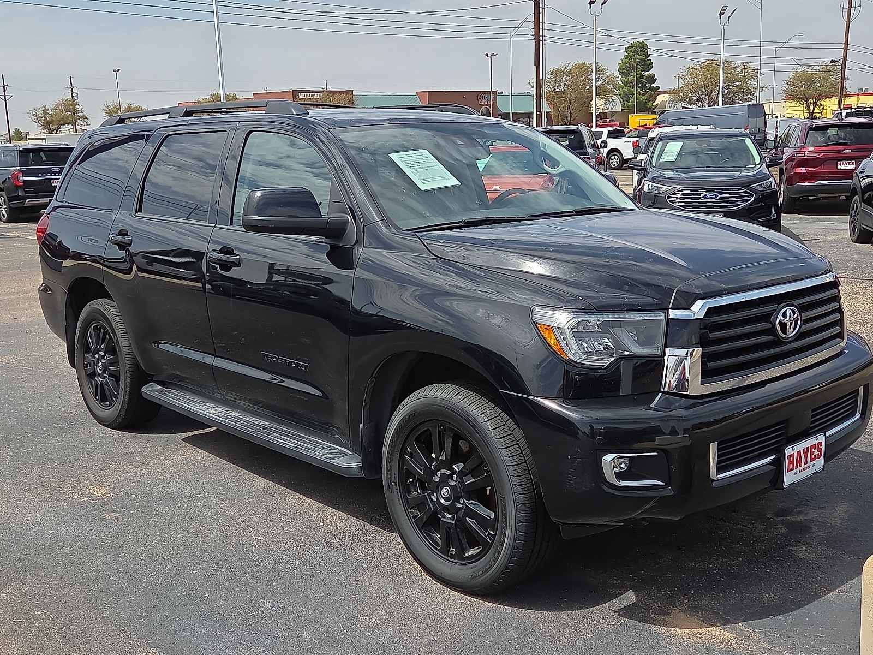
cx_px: 436
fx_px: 933
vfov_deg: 38.7
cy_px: 328
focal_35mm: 37
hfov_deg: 50.1
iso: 25
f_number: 1.8
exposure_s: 1/1429
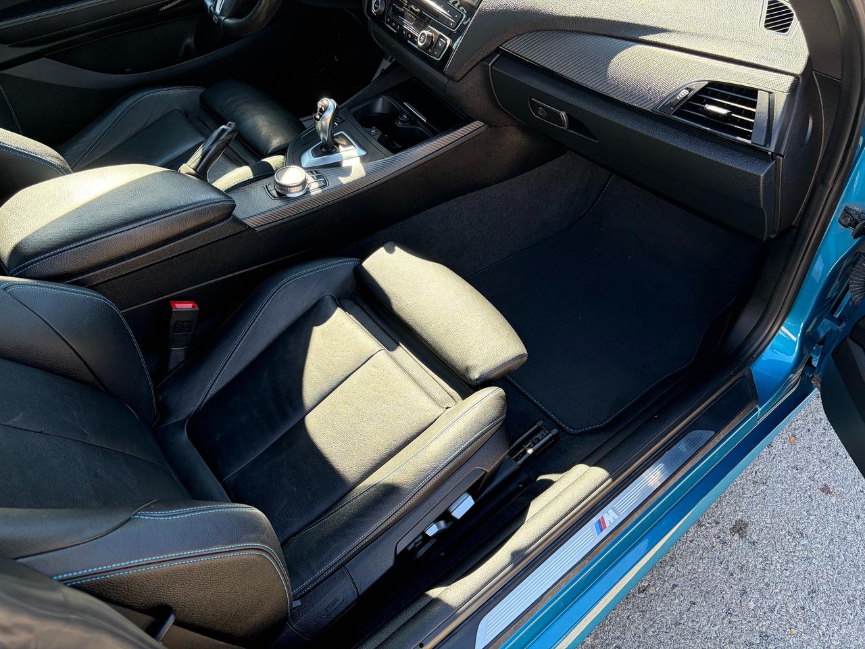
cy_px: 324
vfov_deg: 53.1
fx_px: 650
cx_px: 432
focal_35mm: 26
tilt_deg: -45.7
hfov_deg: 67.3
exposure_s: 1/215
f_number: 1.6
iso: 100
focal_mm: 5.96
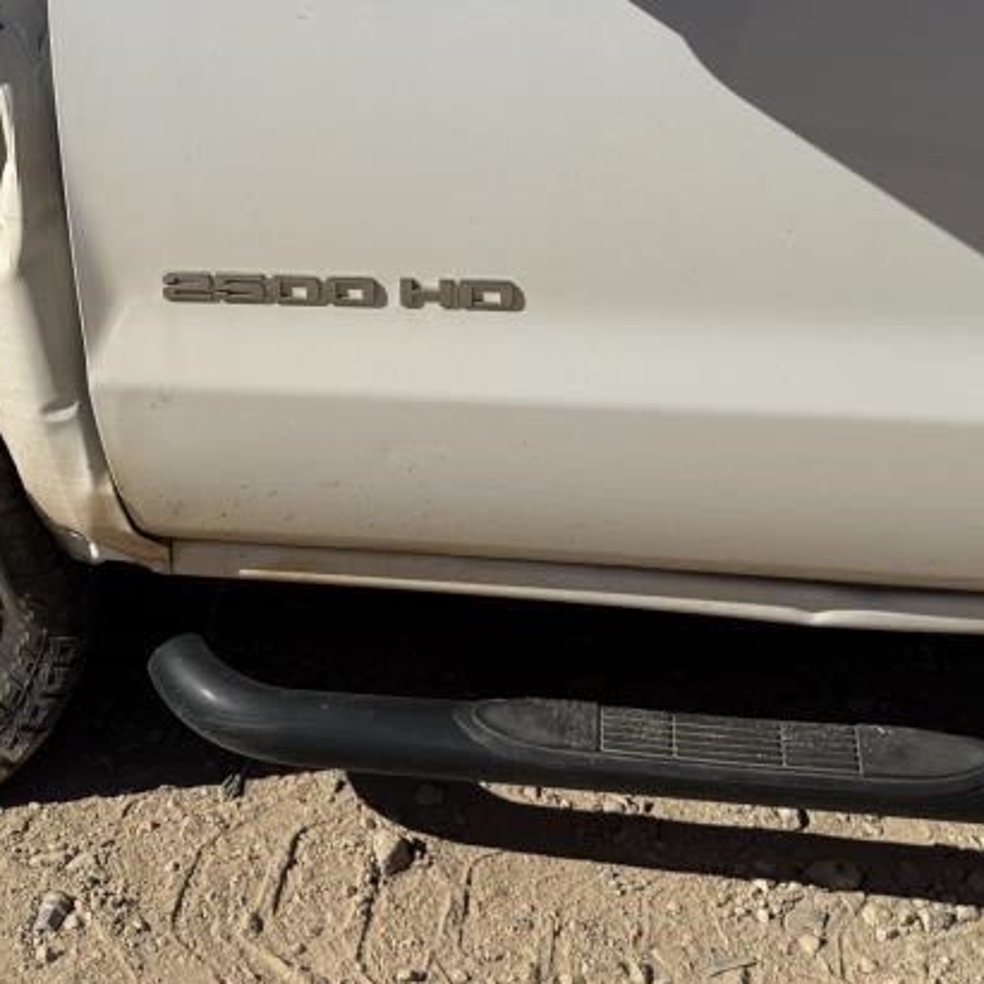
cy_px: 249
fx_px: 2123
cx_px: 278
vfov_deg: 25.8
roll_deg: -4.3
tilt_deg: -22.2
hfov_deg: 25.9
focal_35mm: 66
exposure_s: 1/8130
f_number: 1.78
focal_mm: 6.76
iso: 80
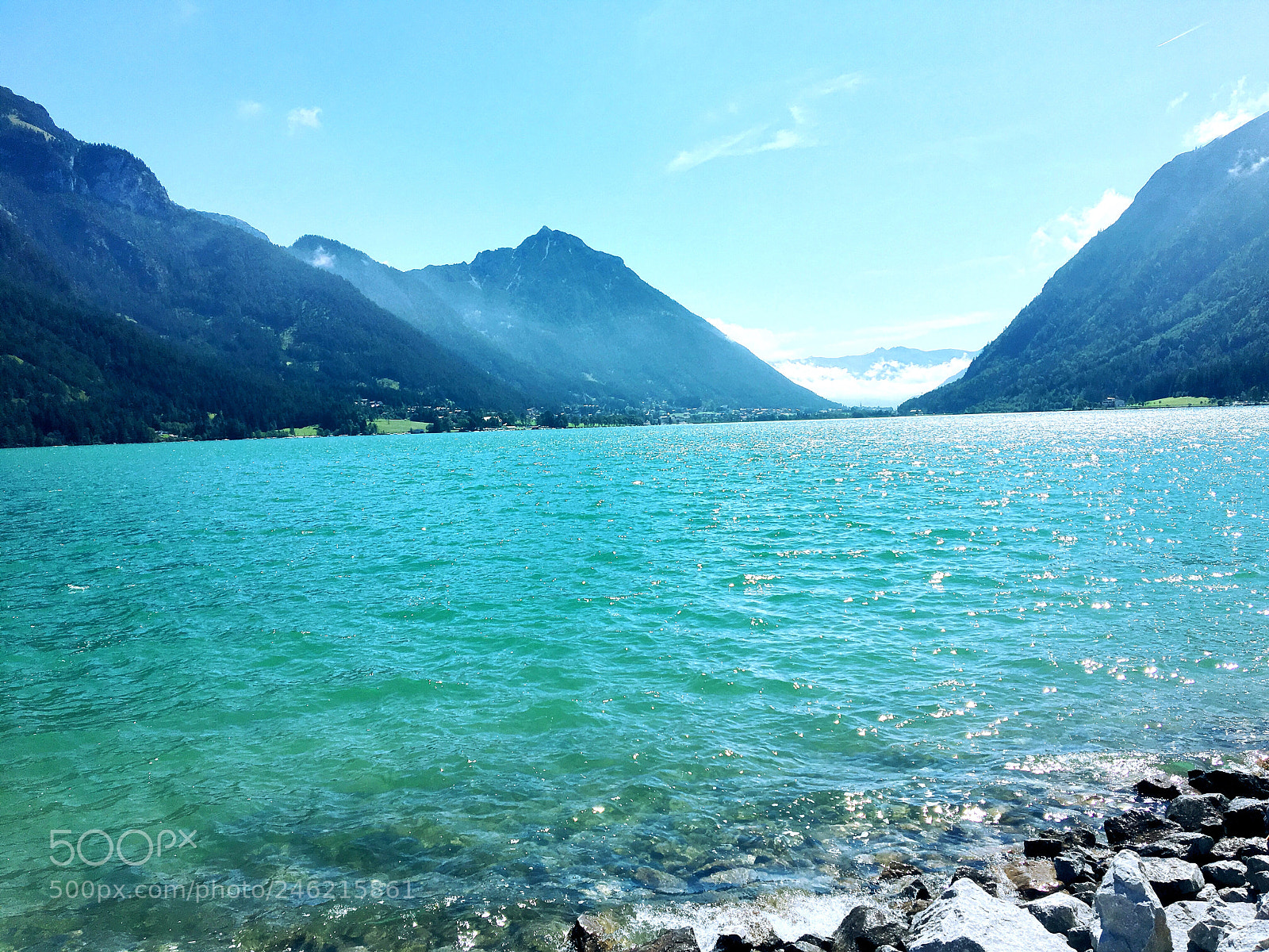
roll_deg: +1.8
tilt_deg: -3.0
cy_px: 476
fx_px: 1063
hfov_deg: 61.7
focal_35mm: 29
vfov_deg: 48.2
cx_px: 634
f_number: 2.2
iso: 25
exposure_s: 1/2959
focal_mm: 4.15
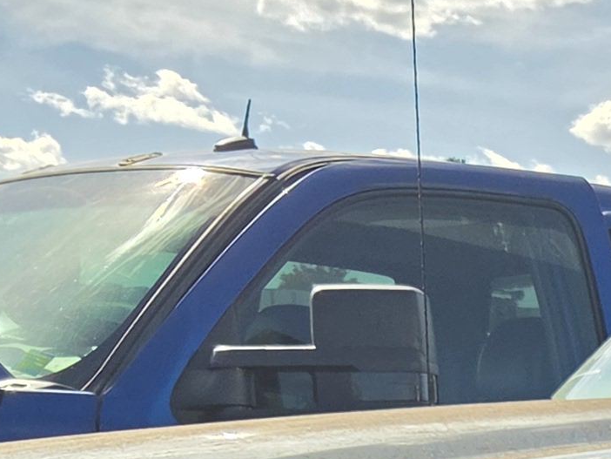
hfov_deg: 13.9
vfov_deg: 10.3
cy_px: 983
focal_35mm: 131
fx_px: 2313
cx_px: 964
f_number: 1.8
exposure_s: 1/3788
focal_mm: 5.4
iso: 80
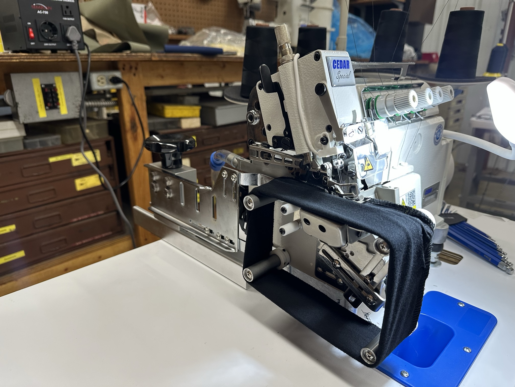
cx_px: 258
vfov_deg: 56.8
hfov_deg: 71.6
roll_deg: -0.6
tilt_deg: -21.0
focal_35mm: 24
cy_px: 194
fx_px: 357
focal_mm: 6.86
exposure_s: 1/120
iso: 160
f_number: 1.78
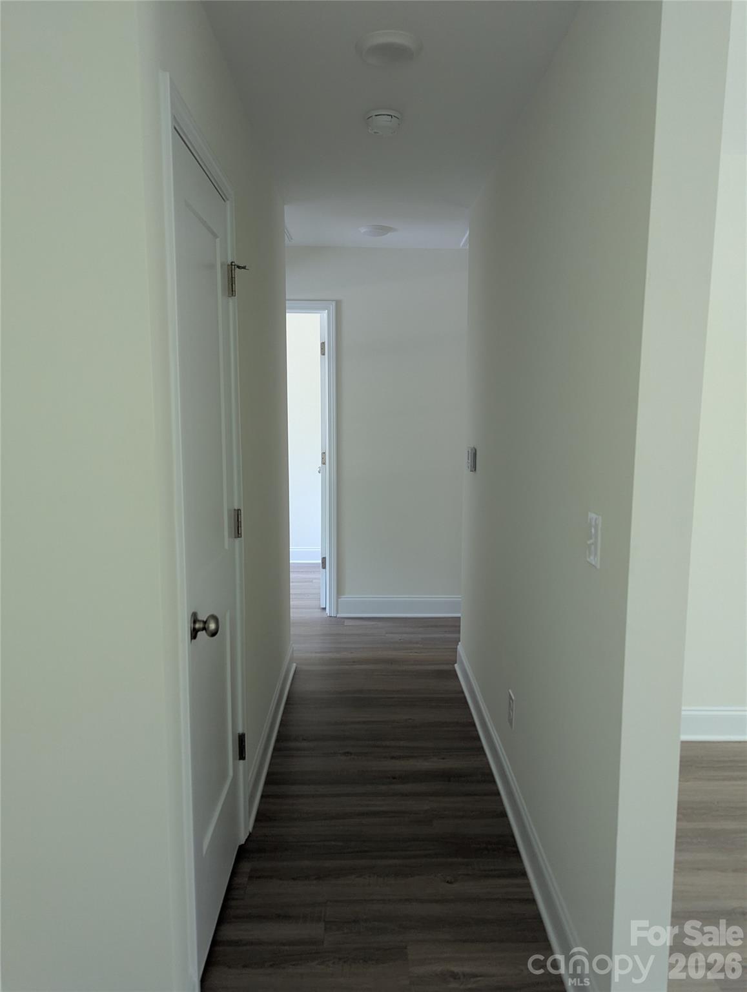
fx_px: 689
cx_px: 374
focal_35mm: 24
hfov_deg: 56.9
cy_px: 496
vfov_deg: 71.5
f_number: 1.85
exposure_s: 1/25.7
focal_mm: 6.81
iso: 135
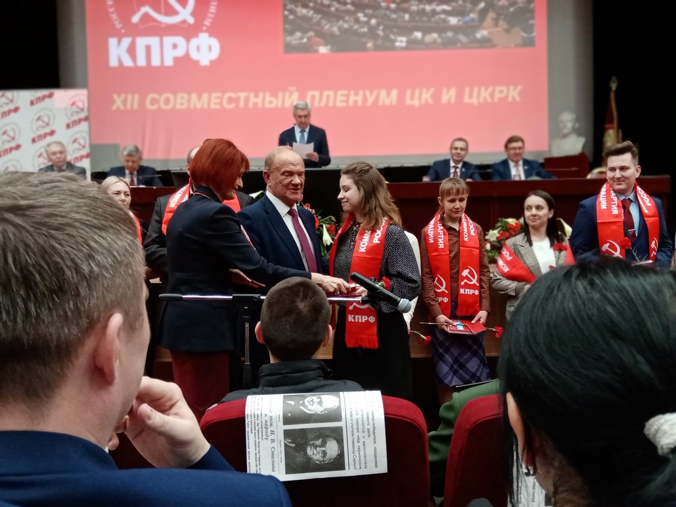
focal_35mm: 26
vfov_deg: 53.1
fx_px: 508
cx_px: 338
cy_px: 254
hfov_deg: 67.3
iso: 251
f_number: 4
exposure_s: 1/24
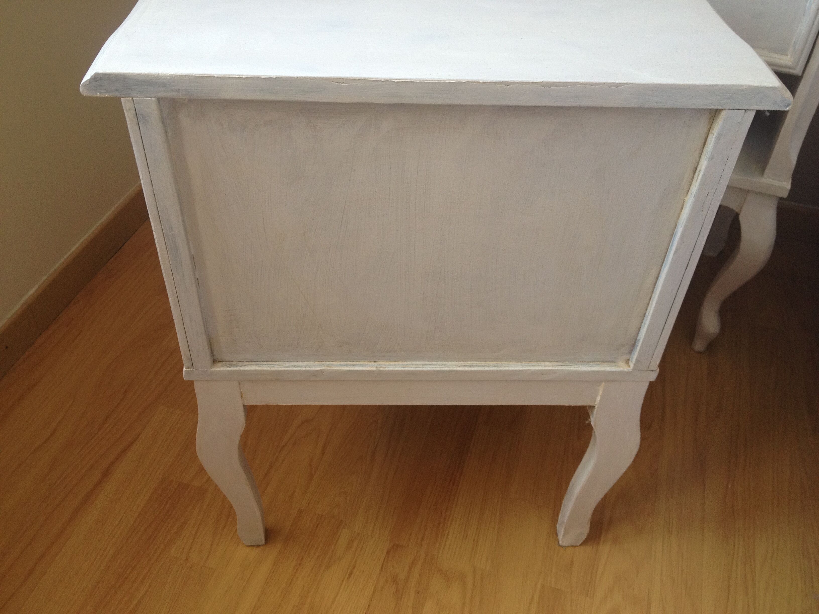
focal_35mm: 35
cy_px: 307
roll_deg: -2.8
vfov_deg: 40.7
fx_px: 828
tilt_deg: -42.6
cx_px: 410
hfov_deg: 52.6
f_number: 2.4
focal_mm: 4.28
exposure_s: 1/120
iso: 100
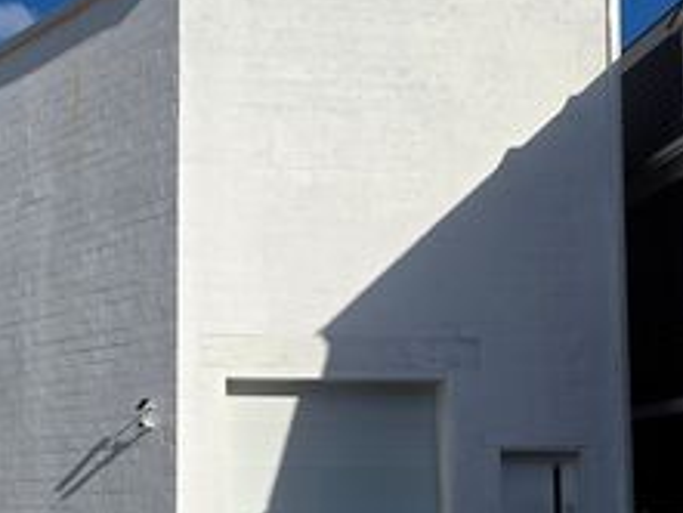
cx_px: 219
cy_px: 406
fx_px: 1027
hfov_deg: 36.4
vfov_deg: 27.5
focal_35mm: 52
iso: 64
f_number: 1.7
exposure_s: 1/7944
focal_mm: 6.25
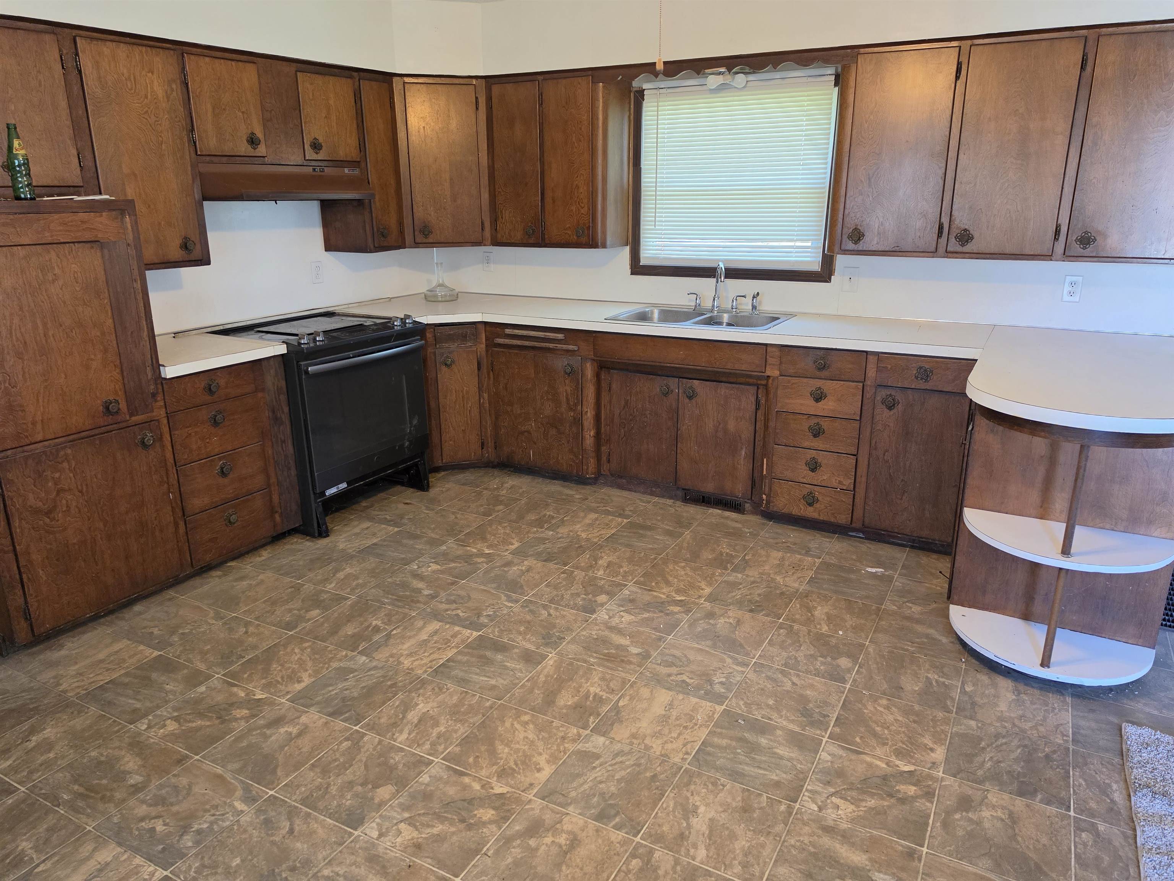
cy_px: 440
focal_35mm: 23
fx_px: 780
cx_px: 587
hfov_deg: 73.9
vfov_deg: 58.9
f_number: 1.4
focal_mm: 6.5
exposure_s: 1/120
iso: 250
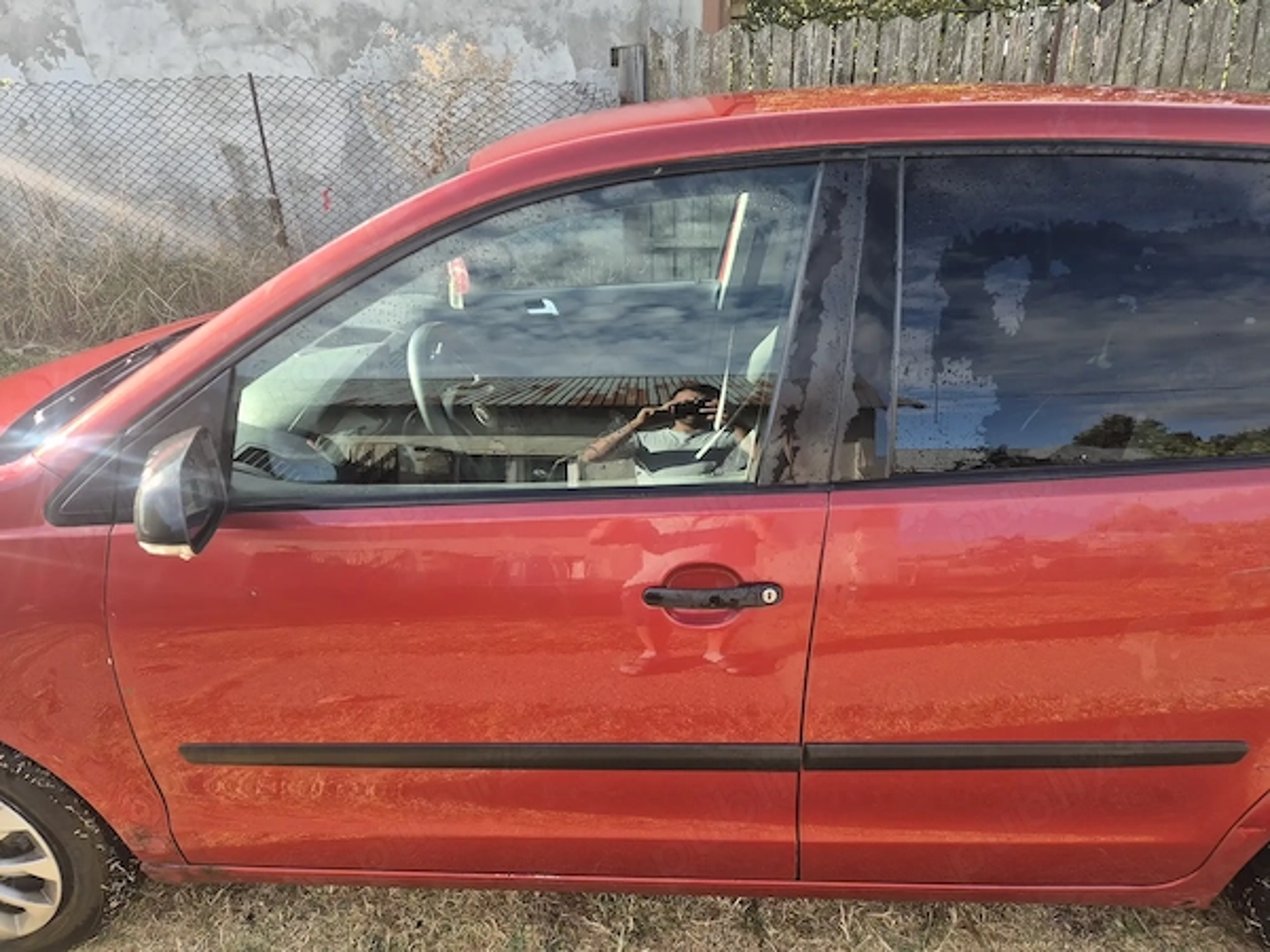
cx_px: 635
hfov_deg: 73.9
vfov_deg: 58.9
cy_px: 476
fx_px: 844
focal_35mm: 23
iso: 25
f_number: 1.8
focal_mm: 5.4
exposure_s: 1/237
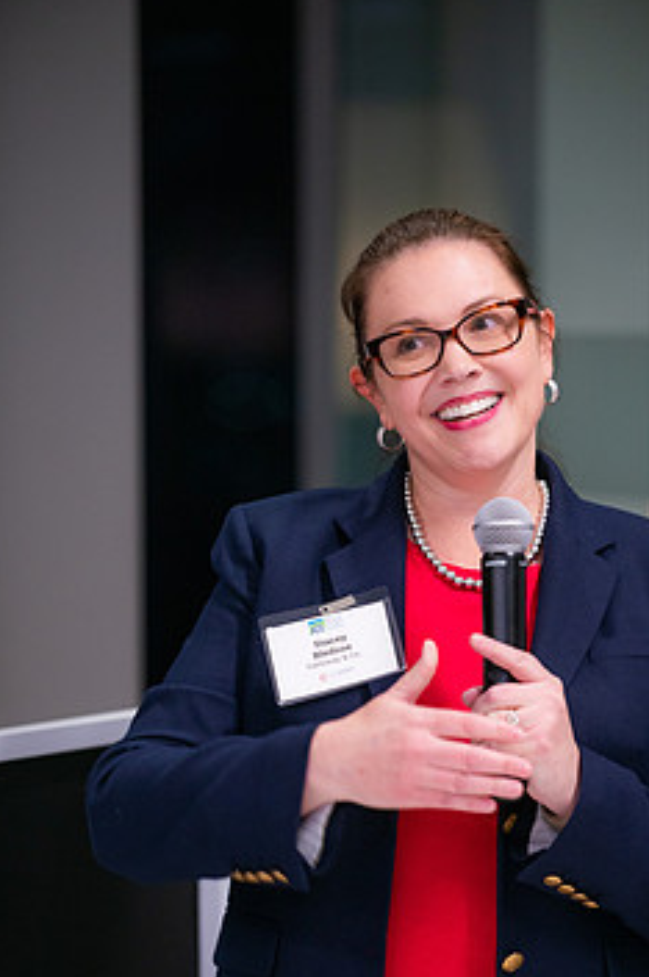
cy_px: 608
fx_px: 5202
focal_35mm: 192
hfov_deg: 7.1
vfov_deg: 10.7
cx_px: 402
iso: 1250
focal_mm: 150
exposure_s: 1/160
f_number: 2.8
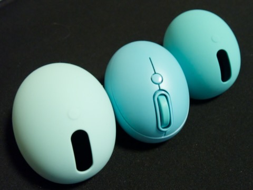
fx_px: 219
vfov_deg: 46.9
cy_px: 95
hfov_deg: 59.9
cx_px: 126
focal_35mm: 30
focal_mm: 5.4
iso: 640
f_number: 2.3
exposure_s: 1/30
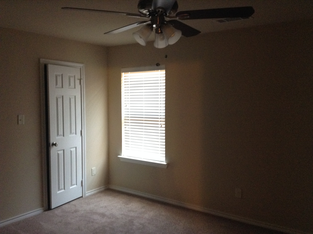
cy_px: 117
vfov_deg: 42.8
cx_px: 156
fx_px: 298
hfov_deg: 55.4
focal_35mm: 33
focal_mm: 3.3
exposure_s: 1/17
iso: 200
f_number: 2.4
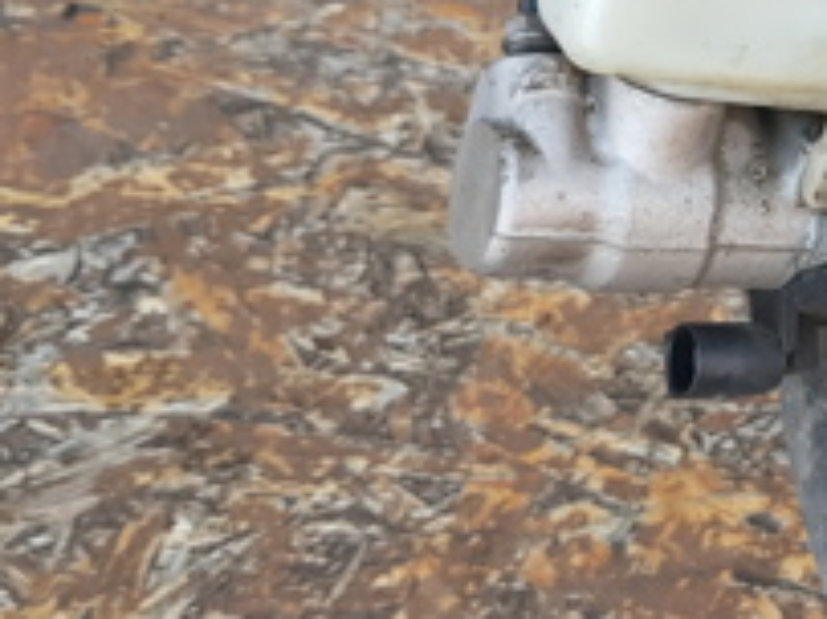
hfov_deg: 21.0
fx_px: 1958
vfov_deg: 17.9
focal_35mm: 82
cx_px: 1157
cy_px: 198
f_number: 1.7
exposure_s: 1/100
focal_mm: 4.2
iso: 64
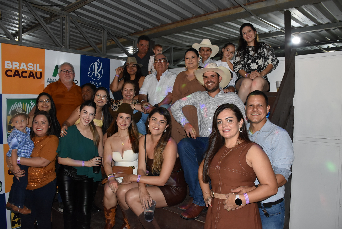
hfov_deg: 67.3
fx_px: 257
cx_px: 171
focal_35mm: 27
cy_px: 114
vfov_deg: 48.0
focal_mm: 18
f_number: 5.6
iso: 1600
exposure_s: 1/60
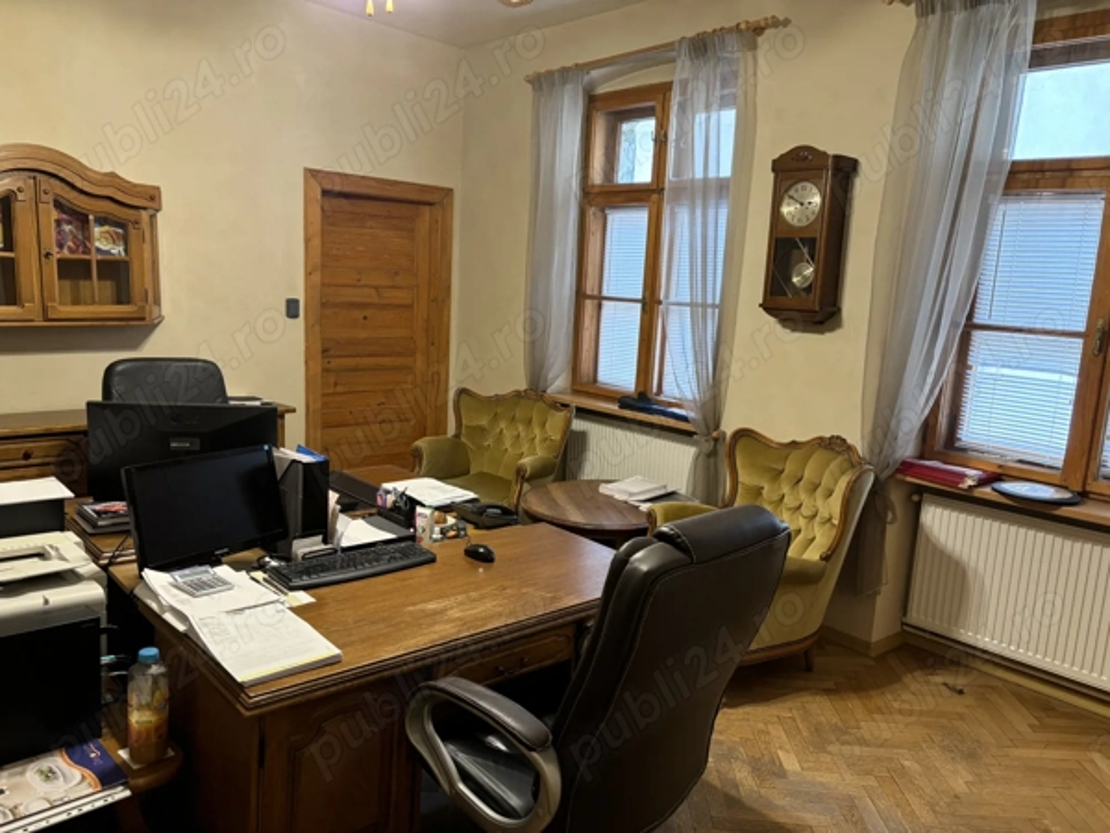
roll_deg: -3.1
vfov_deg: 53.1
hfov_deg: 67.3
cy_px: 416
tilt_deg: -10.2
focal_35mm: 26
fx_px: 834
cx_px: 555
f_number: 1.6
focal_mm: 5.96
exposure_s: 1/50
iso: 160
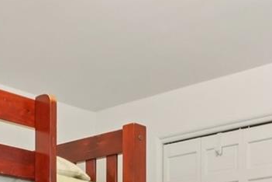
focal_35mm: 75
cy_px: 310
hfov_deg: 25.7
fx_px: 569
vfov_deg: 15.9
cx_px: 263
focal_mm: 11
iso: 800
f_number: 8
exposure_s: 1/10
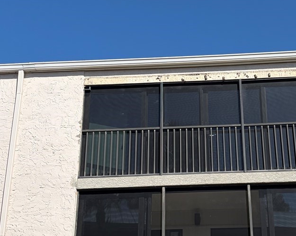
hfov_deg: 28.9
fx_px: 569
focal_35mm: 65
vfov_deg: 23.5
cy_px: 118
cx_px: 205
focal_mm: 5.96
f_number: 1.6
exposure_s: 1/7813
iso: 64
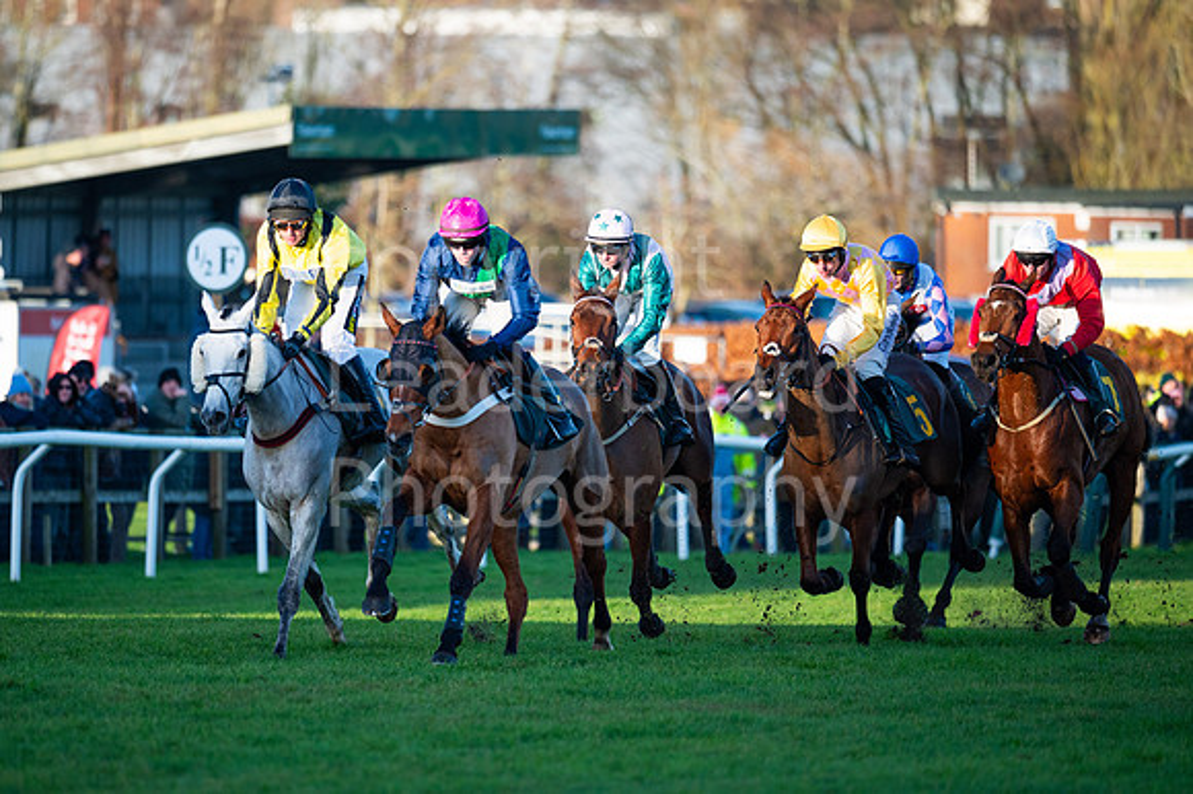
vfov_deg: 3.1
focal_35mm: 436
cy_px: 381
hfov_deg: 4.7
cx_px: 543
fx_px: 14443
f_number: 4.5
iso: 800
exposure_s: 1/2000
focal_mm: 400
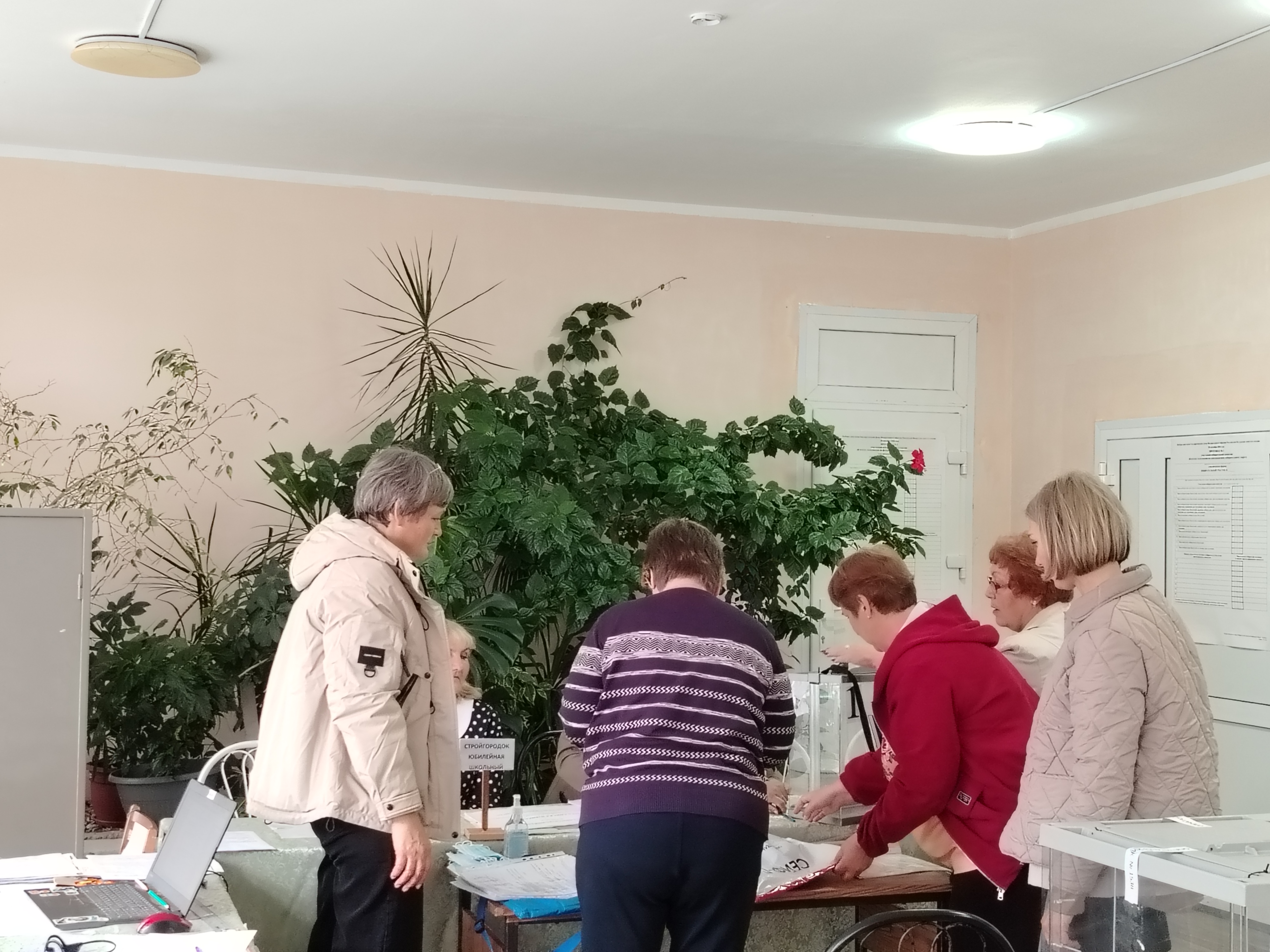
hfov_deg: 38.2
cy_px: 476
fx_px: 1834
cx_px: 635
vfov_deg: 29.1
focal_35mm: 50
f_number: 1.75
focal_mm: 5.25
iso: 413
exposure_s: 1/33.3
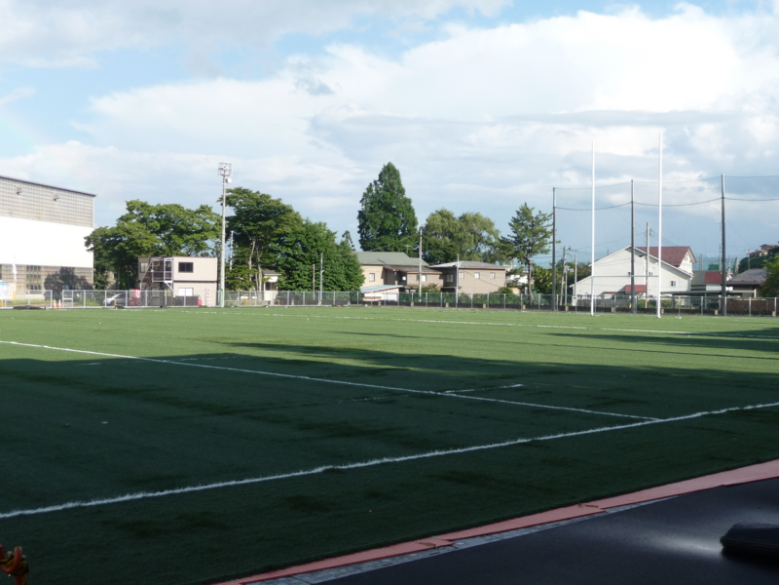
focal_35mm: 48
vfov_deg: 30.3
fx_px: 1080
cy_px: 292
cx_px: 390
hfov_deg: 39.7
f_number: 4.2
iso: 100
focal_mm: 8
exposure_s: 1/500
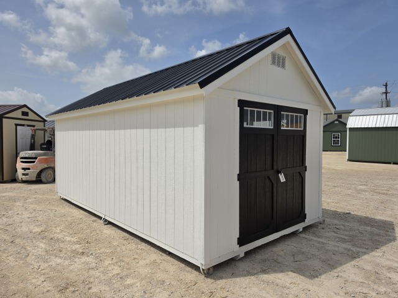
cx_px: 199
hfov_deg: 73.9
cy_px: 149
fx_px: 264
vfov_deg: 58.9
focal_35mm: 23
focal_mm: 6.5
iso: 32
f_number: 1.4
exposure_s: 1/7939
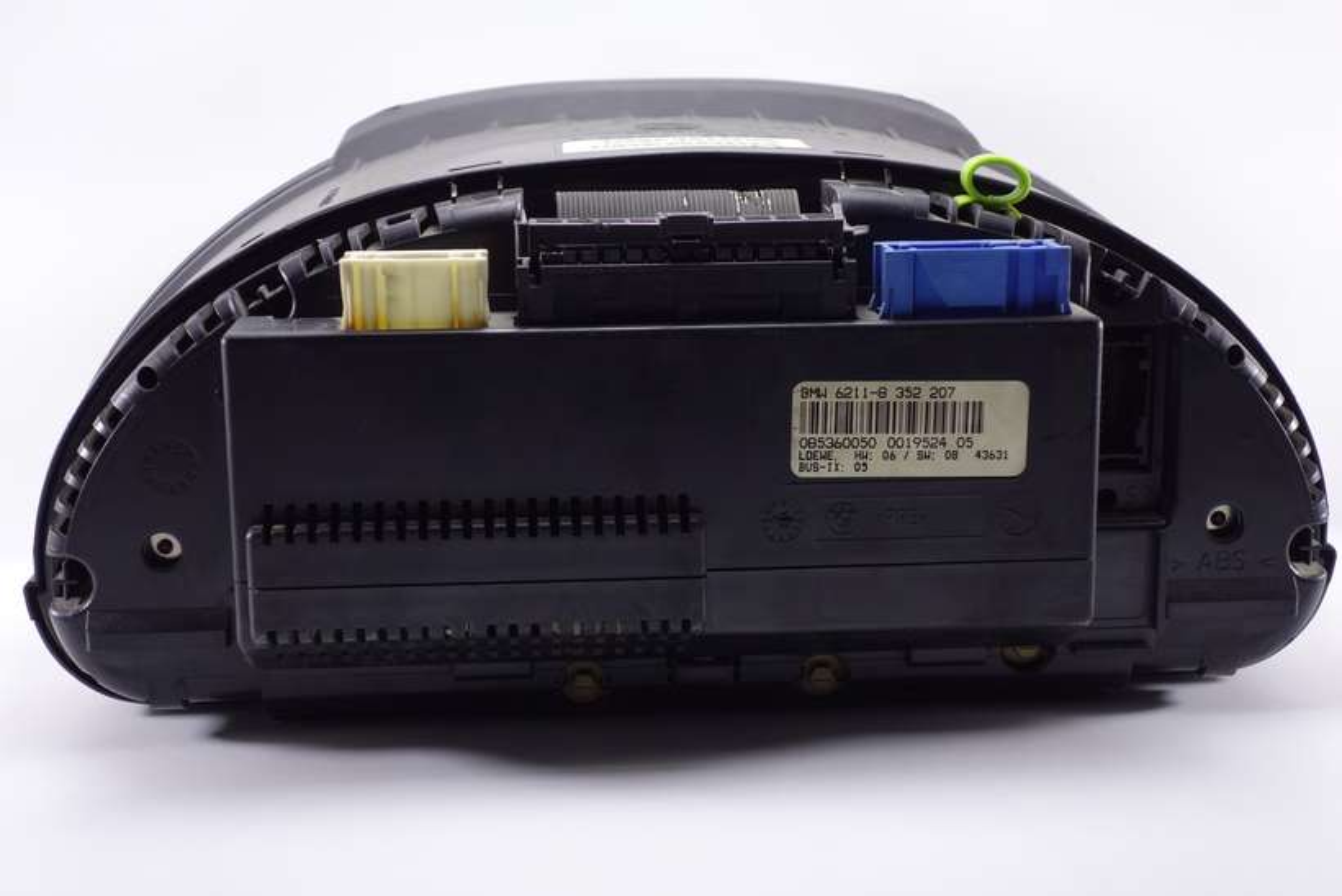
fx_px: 2200
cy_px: 448
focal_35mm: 59
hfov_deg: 33.9
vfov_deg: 23.0
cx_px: 671
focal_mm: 21.77
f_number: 3.5
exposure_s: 1/60
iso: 320
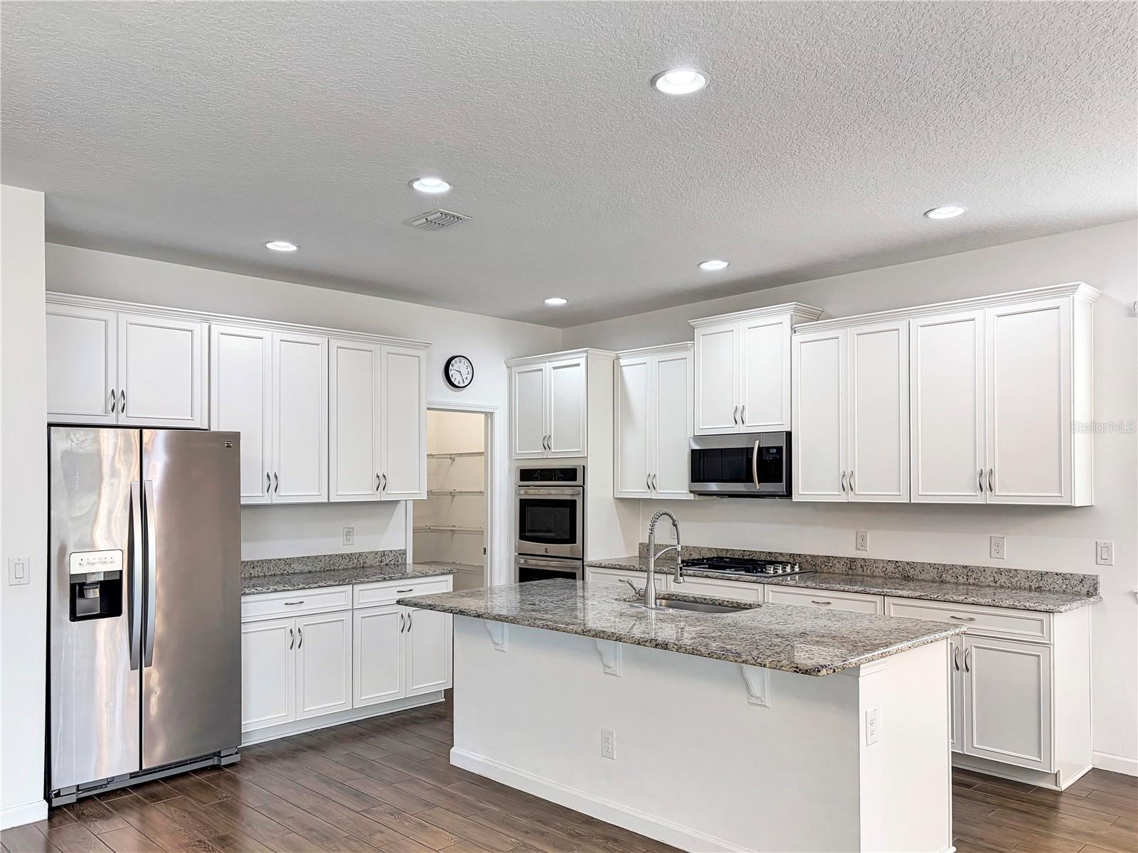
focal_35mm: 26
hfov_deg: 67.3
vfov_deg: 53.1
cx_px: 569
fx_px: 855
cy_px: 426
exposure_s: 1/165
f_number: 1.6
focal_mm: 5.96
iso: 125
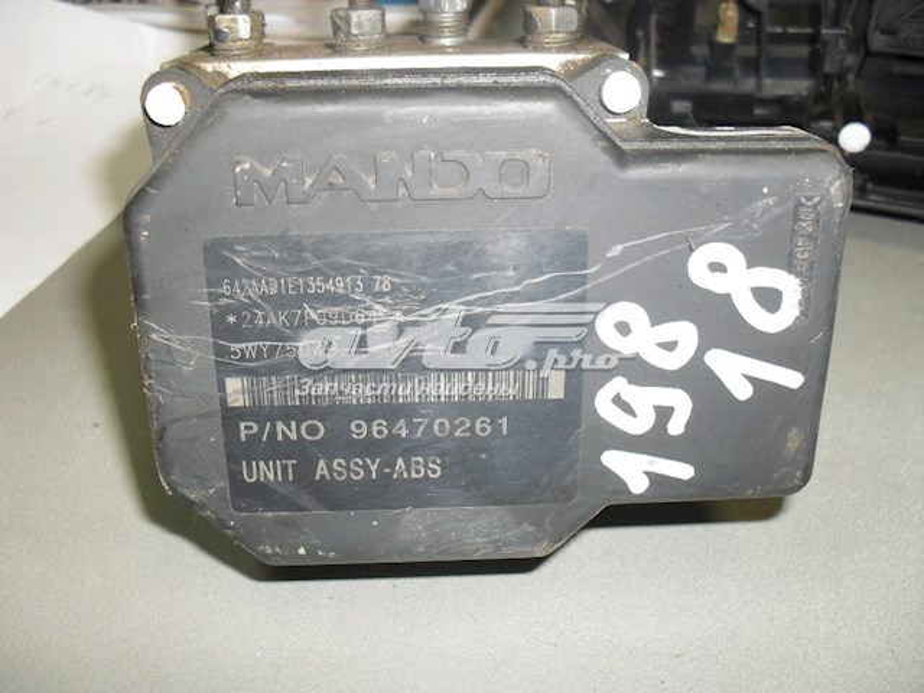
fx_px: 934
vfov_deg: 40.7
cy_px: 346
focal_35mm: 35
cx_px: 462
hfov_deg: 52.6
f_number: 3.2
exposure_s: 1/45
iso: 200
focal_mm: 6.3
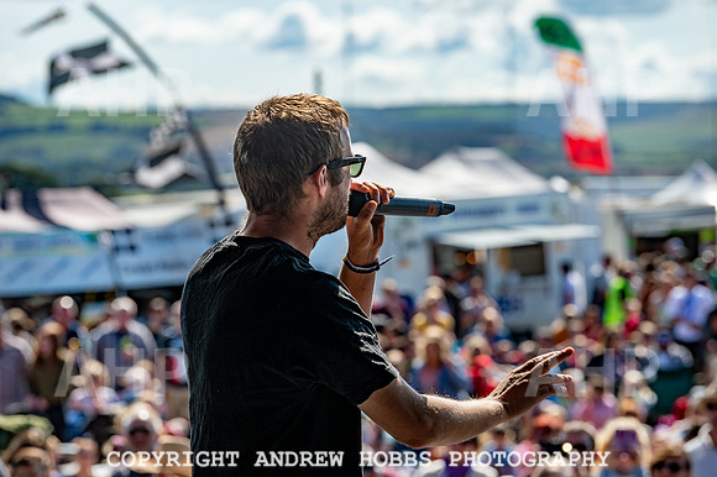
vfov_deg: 8.5
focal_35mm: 161
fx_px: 3208
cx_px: 358
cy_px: 238
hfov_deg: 12.8
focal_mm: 155
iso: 100
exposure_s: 1/640
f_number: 5.6
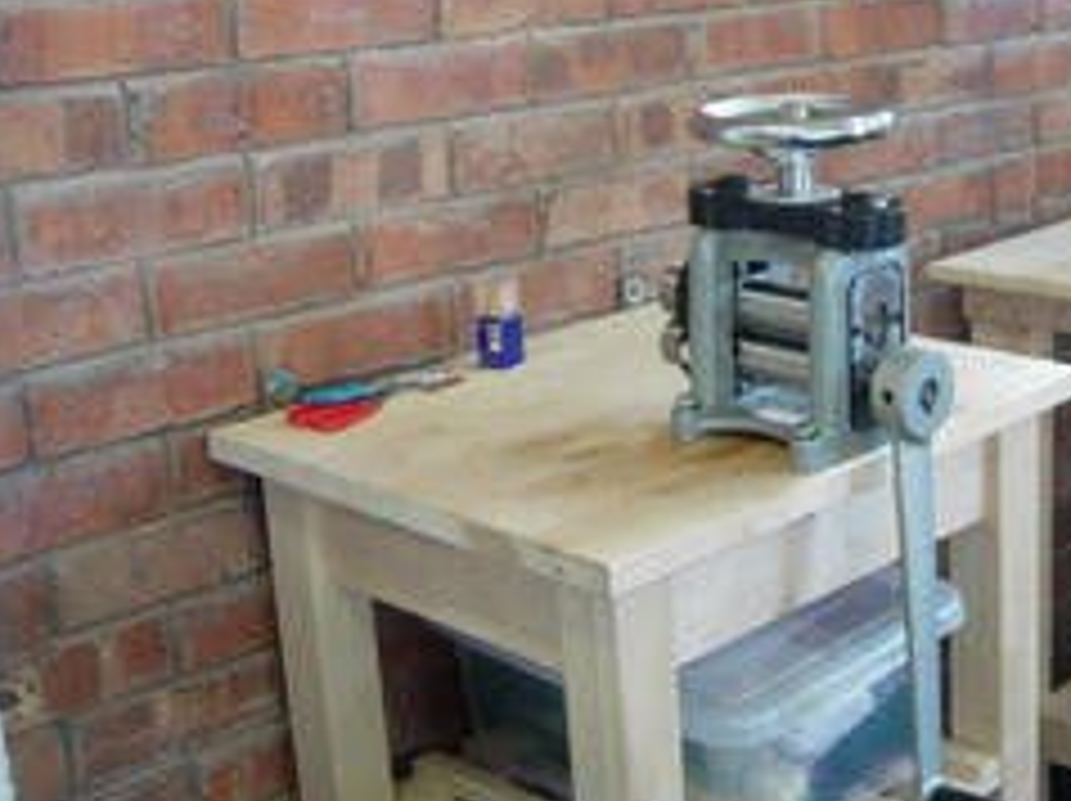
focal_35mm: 62
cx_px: 860
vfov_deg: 23.5
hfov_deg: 30.5
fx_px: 1916
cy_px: 268
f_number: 2.8
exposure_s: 1/33.9
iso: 64
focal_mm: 7.8
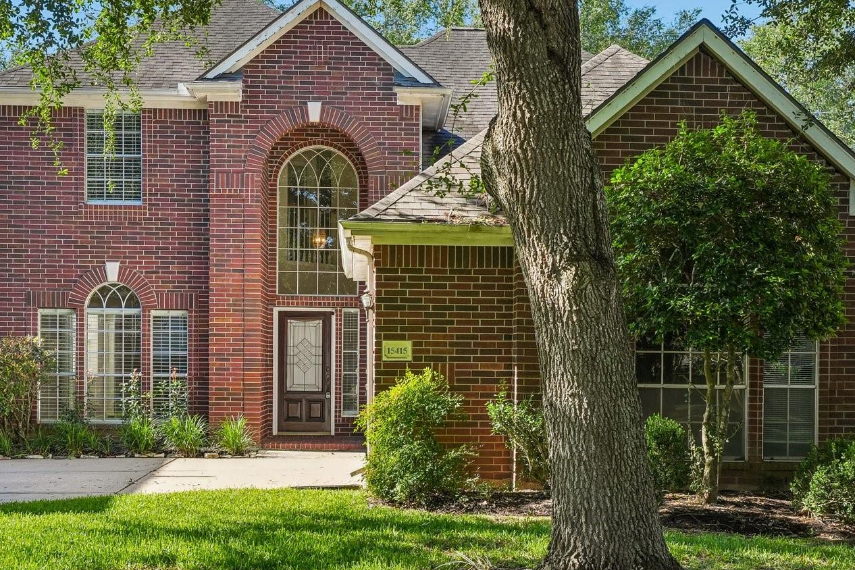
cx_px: 417
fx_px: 1306
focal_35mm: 55
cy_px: 235
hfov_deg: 36.2
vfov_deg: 24.6
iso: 400
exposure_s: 1/250
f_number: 8
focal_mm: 34
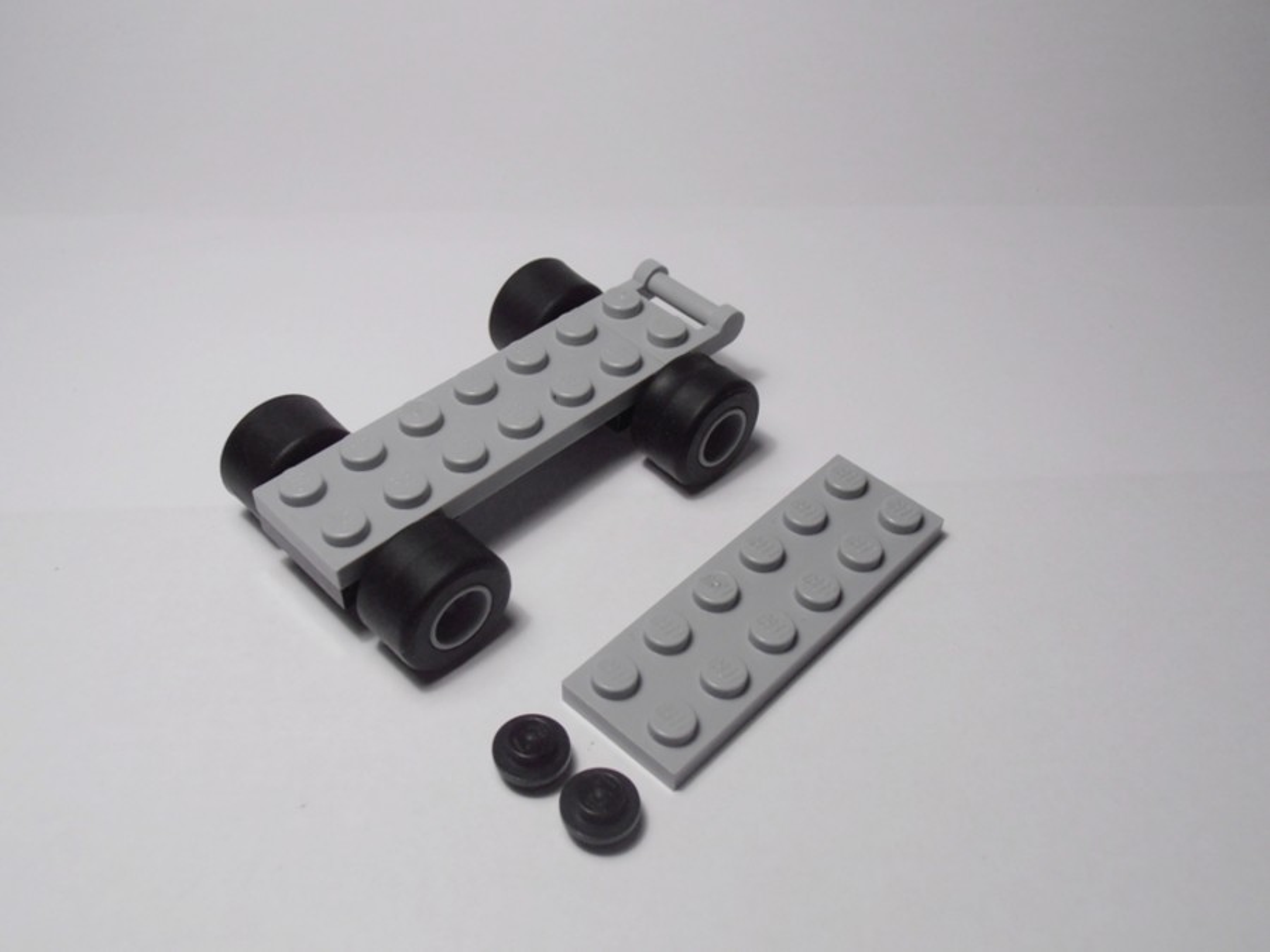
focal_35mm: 37
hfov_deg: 50.1
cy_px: 476
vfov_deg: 38.7
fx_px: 1357
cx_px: 635
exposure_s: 1/80
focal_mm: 6.61
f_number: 3.9
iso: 80
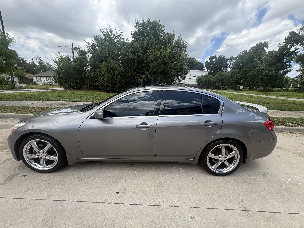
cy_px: 114
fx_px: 123
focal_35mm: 14
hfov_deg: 102.1
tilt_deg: -13.0
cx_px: 152
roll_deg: -2.4
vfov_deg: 85.7
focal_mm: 2.22
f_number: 2.2
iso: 50
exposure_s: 1/763
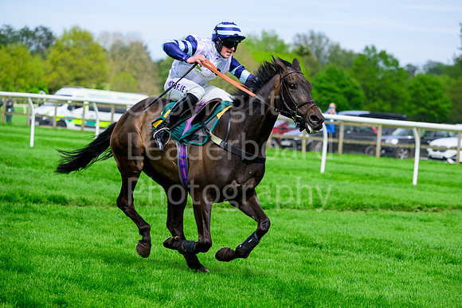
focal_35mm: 185
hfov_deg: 11.1
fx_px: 2375
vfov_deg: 7.4
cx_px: 231
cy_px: 154
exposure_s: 1/3200
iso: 1000
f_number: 6.3
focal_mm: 185
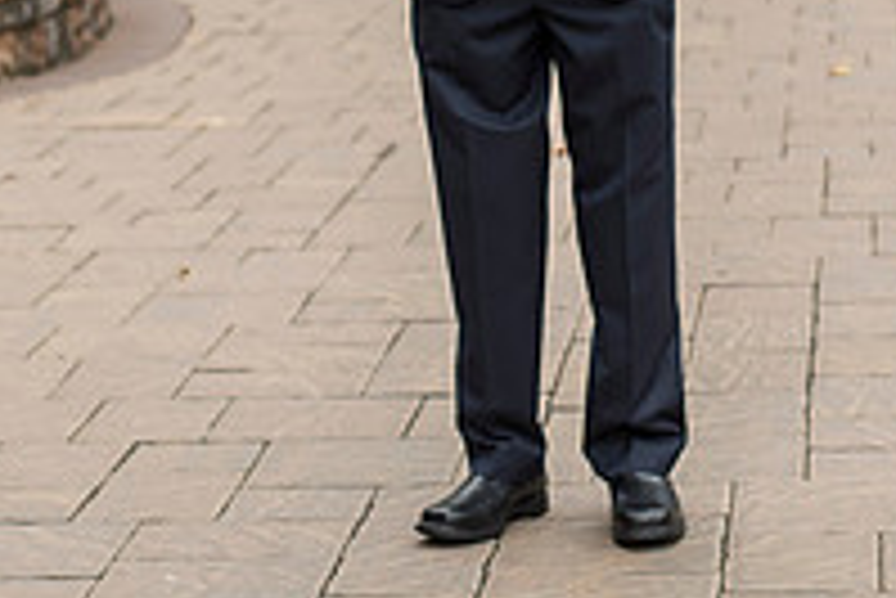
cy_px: -230
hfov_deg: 13.5
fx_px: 3786
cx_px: 632
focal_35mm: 152
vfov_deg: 8.9
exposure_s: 1/1000
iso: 400
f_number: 2.8
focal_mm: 50
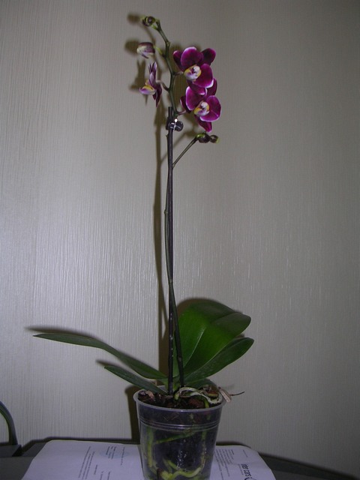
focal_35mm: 38
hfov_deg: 37.7
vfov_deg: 49.0
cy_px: 240
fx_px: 527
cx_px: 180
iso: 50
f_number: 2.8
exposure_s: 1/60.1
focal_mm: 5.8
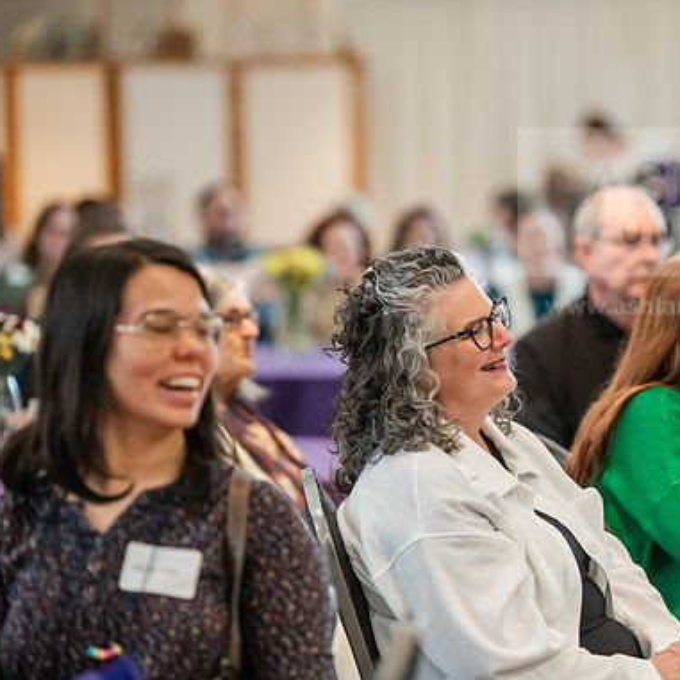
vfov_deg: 8.5
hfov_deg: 8.4
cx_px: 464
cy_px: 344
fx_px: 4601
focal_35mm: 207
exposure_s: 1/160
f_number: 3.2
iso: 2000
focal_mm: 160
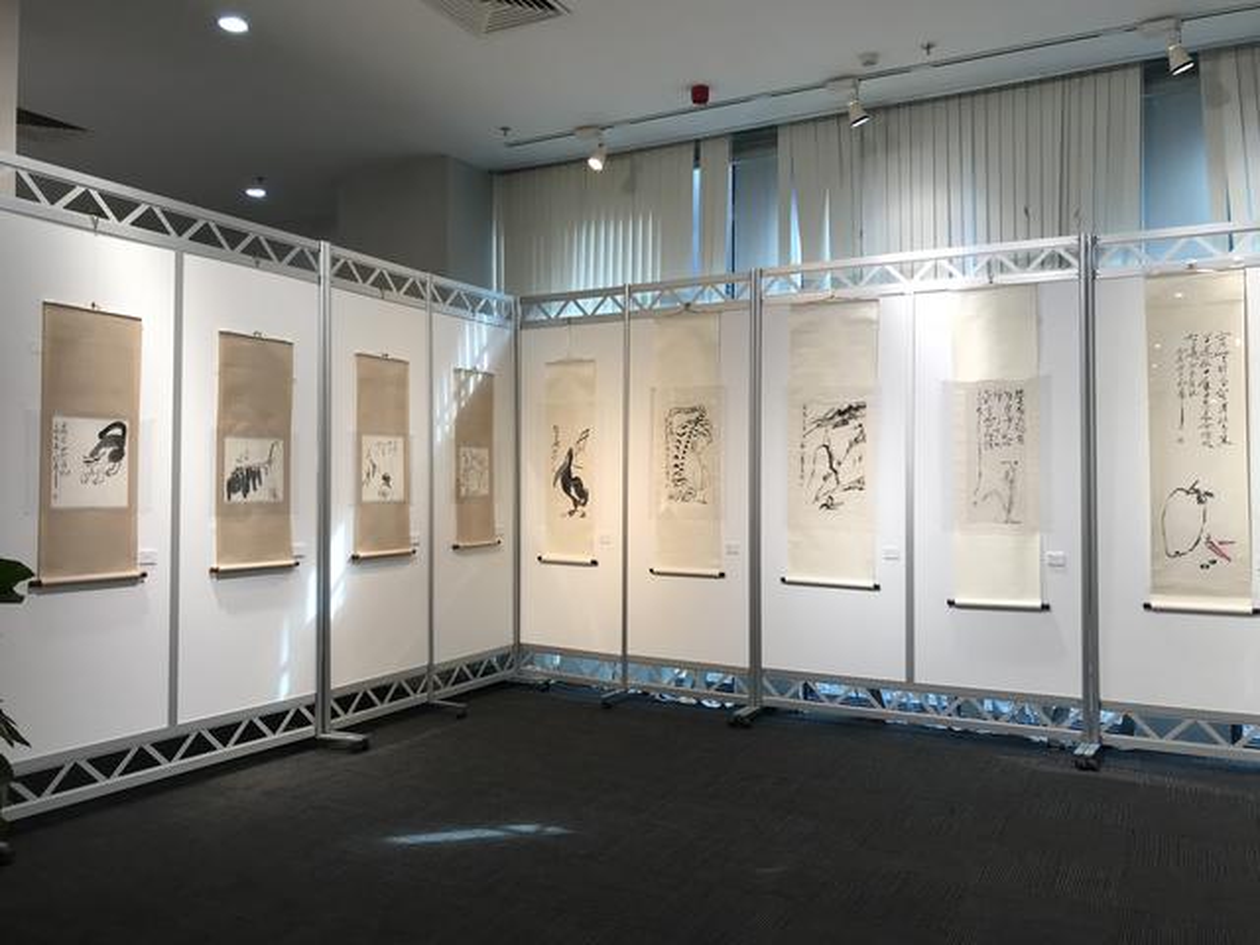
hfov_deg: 63.4
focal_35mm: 28
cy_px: 472
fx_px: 1019
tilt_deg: +0.5
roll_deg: -0.1
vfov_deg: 49.7
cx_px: 630
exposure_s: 1/100
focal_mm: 3.99
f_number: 1.8
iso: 32
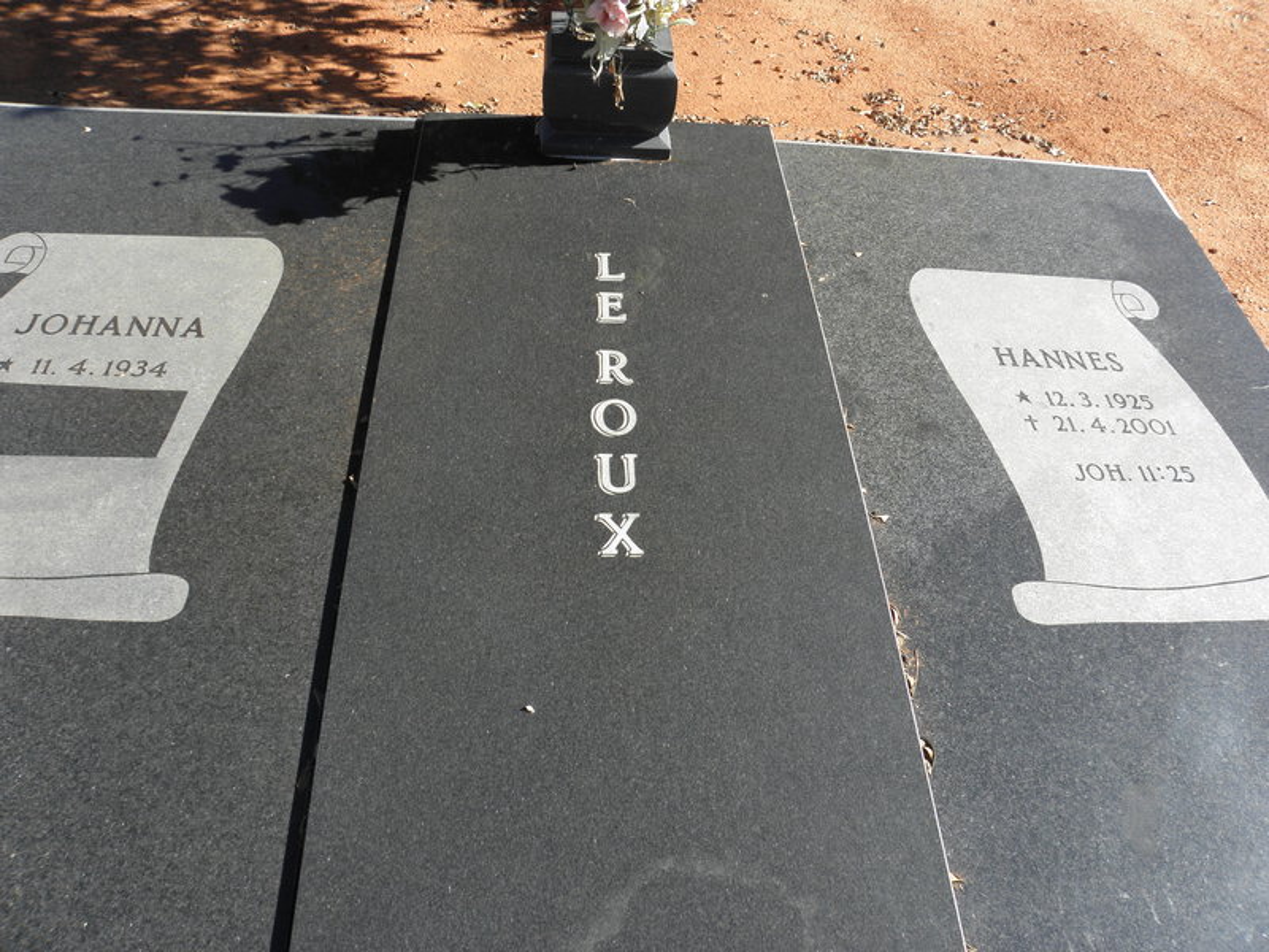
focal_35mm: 26
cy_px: 476
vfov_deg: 53.1
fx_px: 953
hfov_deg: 67.3
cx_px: 634
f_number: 5.6
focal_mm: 4.6
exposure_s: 1/160
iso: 64
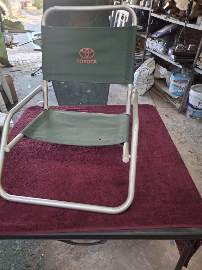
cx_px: 101
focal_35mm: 23
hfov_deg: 58.9
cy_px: 135
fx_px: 179
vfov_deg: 73.9
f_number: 1.8
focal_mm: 5.54
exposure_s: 1/50
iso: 160
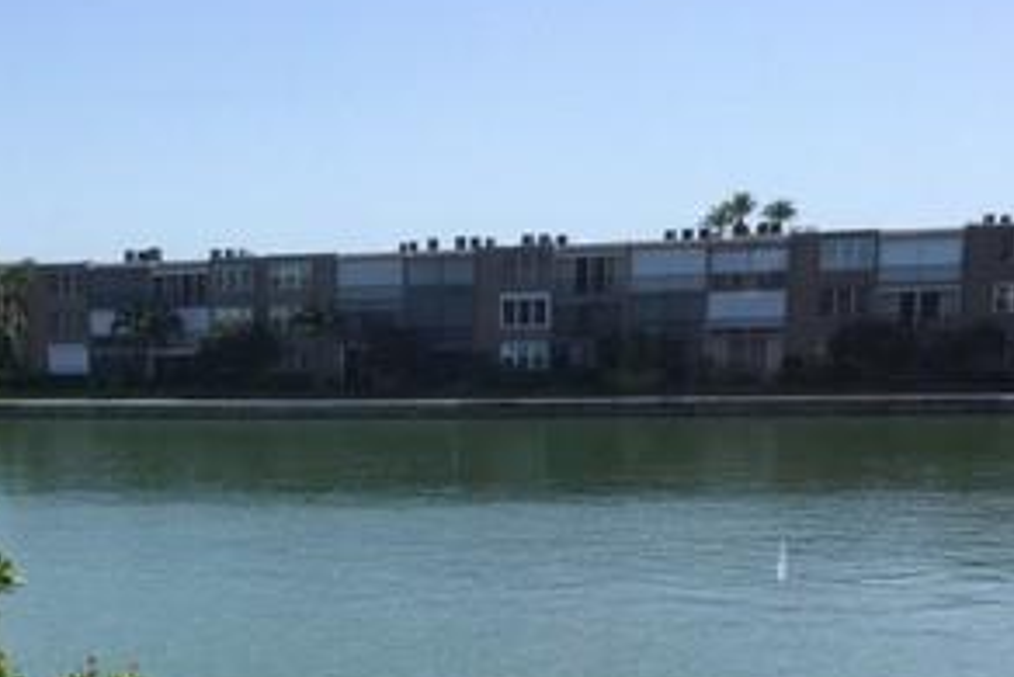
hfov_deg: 29.7
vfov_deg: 19.6
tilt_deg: -11.4
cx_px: 194
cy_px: 785
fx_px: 1860
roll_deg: +1.2
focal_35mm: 66
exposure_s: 1/818
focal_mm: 4.15
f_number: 2.2
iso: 25
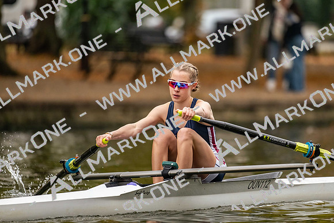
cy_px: 112
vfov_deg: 3.4
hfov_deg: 5.2
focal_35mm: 400
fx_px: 3712
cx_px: 167
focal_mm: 400
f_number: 4.5
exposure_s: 1/2500
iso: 3200
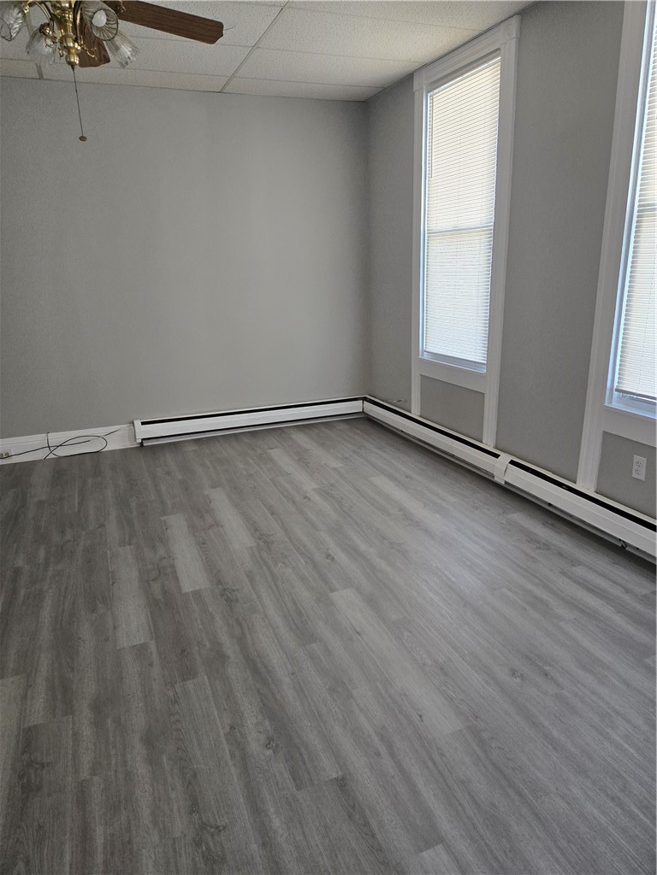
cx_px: 328
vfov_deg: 73.9
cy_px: 438
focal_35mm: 23
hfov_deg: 58.9
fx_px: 582
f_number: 1.8
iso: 320
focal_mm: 5.4
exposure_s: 1/120
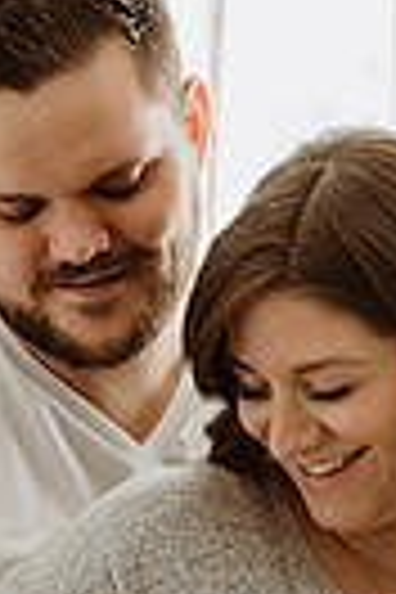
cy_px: 810
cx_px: 189
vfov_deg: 11.7
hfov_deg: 8.1
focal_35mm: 170
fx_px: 2805
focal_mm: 50
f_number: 3.2
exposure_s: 1/160
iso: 500
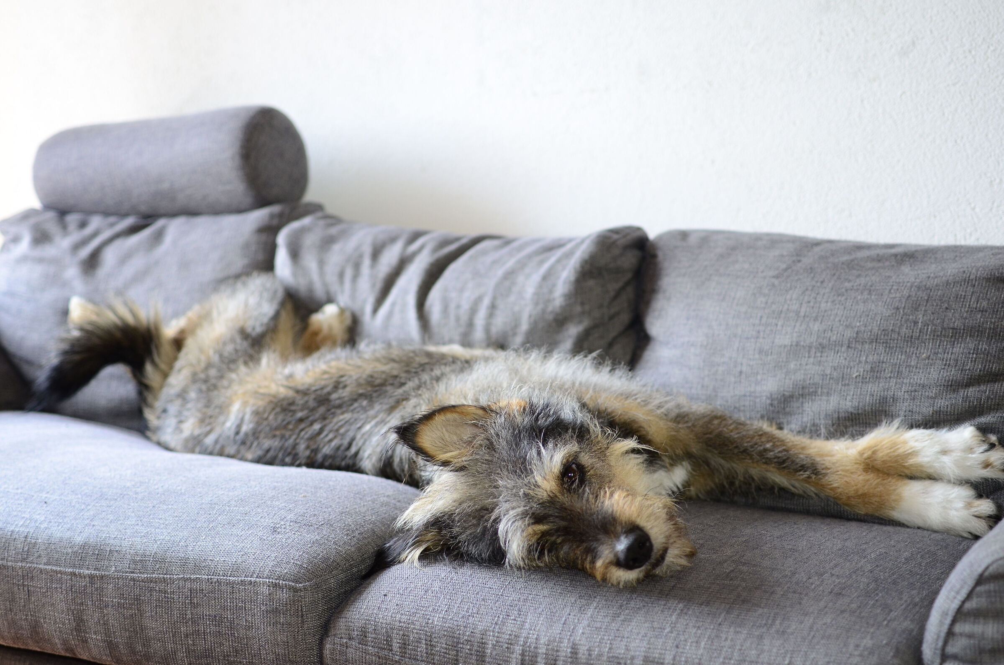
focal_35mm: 52
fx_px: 1461
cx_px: 502
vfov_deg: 25.6
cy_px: 332
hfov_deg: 37.9
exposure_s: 1/200
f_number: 1.8
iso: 400
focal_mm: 35
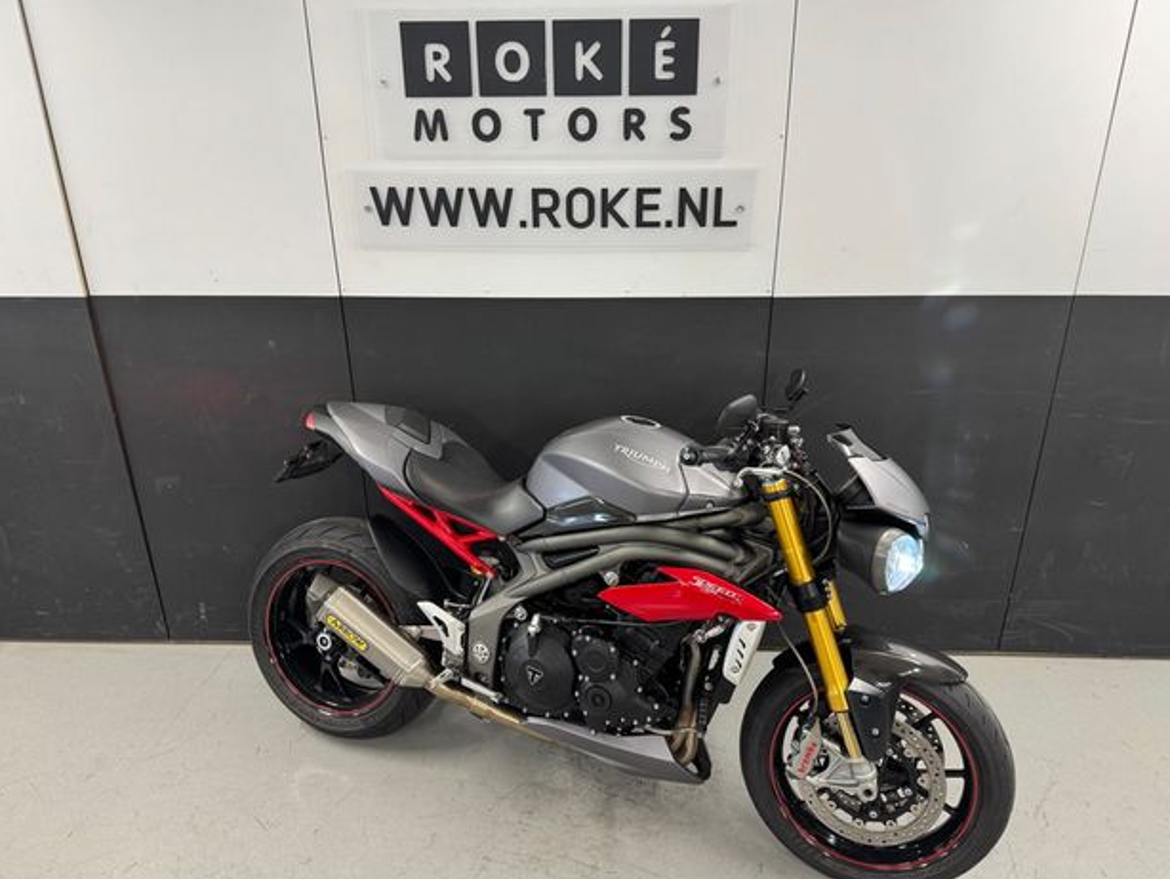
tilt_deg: -22.6
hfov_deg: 69.4
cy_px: 450
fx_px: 845
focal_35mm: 25
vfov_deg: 54.9
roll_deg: +0.8
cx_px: 589
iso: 200
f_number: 1.78
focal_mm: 6.76
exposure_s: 1/100
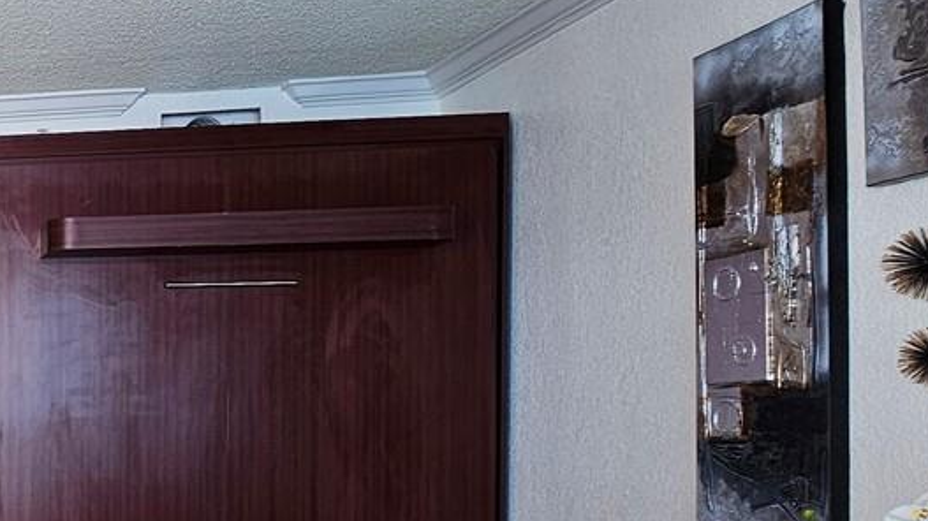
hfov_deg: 32.3
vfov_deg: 27.1
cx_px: -343
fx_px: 1058
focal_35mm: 43
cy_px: 426
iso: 50
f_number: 2.2
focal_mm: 2.2
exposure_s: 1/130
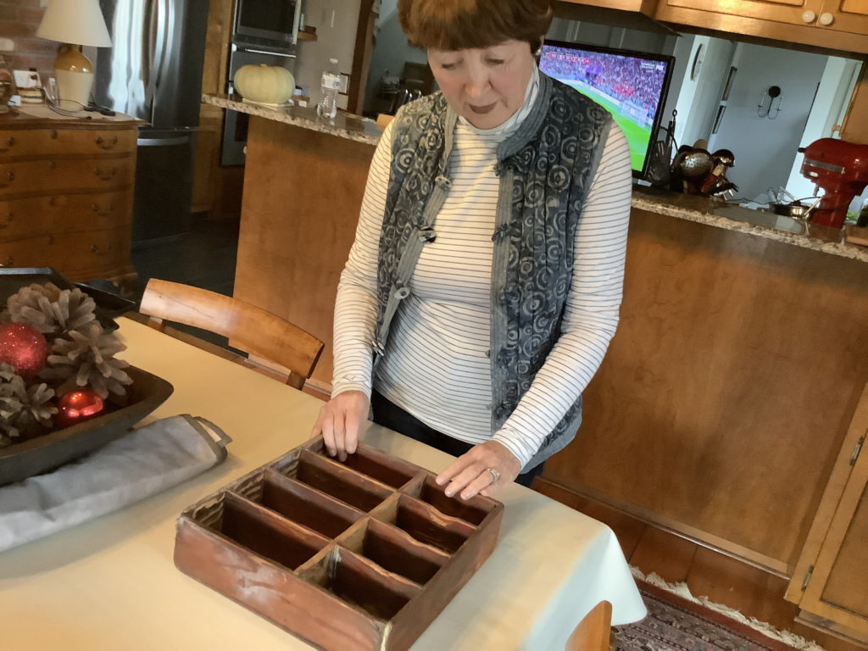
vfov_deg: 45.4
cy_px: 326
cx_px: 434
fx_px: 777
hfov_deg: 58.4
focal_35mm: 31
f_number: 2.4
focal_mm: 3.3
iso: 400
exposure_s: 1/40
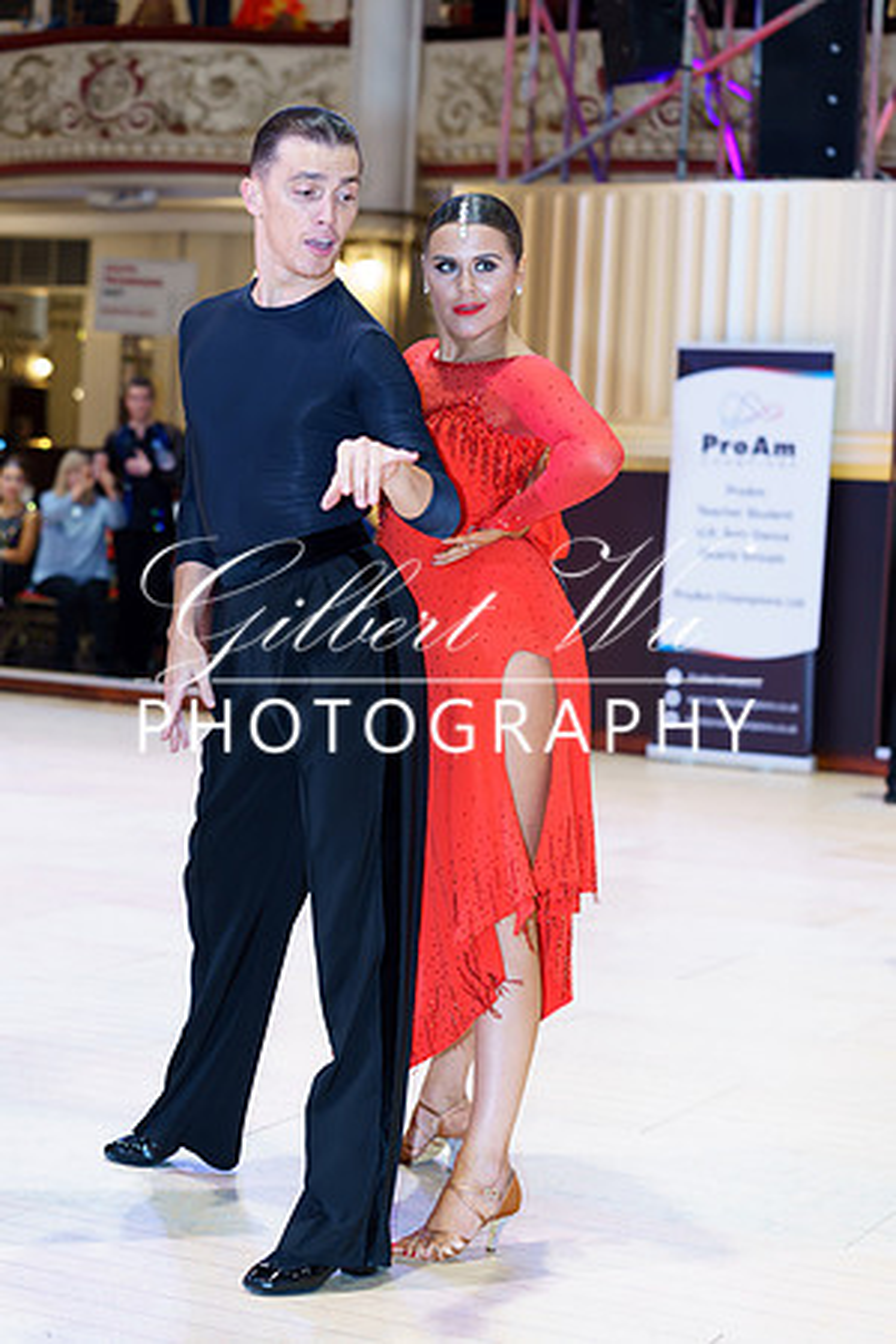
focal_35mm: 70
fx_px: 2613
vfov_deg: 28.8
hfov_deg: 19.5
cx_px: 448
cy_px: 672
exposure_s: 1/80
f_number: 3.5
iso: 1000
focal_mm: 70
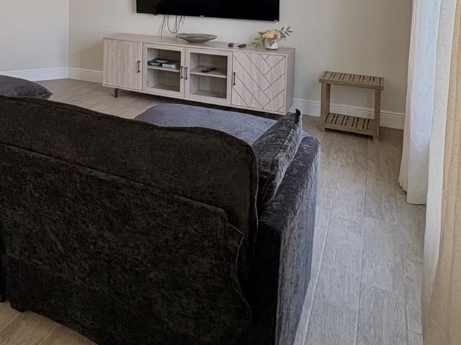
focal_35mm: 35
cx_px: 107
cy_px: 0
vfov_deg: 36.6
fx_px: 466
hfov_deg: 50.1
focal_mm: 2.22
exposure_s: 1/120
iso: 200
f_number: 2.2
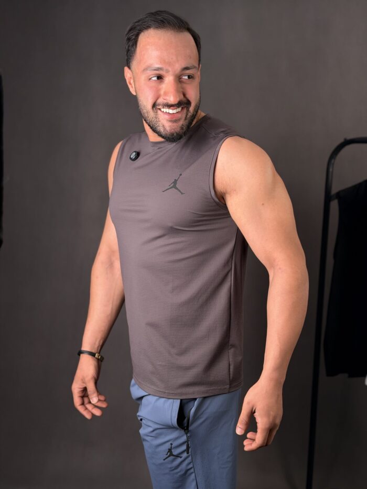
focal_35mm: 48
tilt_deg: -8.8
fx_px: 678
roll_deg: -0.7
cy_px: 244
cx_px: 184
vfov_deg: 39.7
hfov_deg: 30.3
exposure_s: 1/138
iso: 50
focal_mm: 6.76
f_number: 1.78
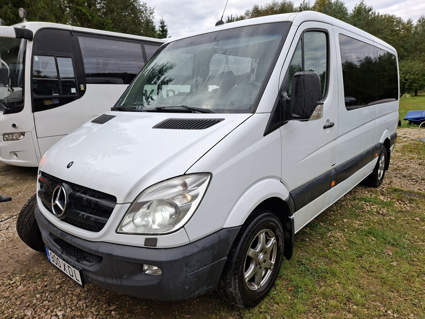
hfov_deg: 73.9
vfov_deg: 58.9
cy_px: 160
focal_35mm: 23
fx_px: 282
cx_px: 212
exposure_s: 1/446
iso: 50
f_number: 1.8
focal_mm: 5.54
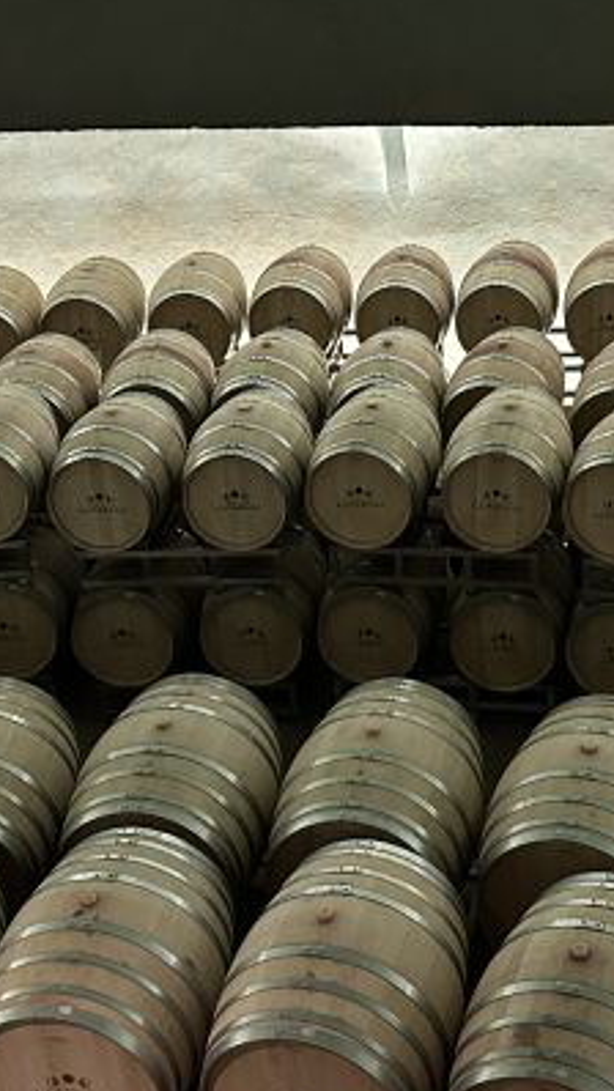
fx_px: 1649
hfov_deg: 21.0
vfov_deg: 36.6
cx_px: 425
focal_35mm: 57
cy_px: 562
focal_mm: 5.7
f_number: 1.5
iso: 400
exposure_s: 1/33
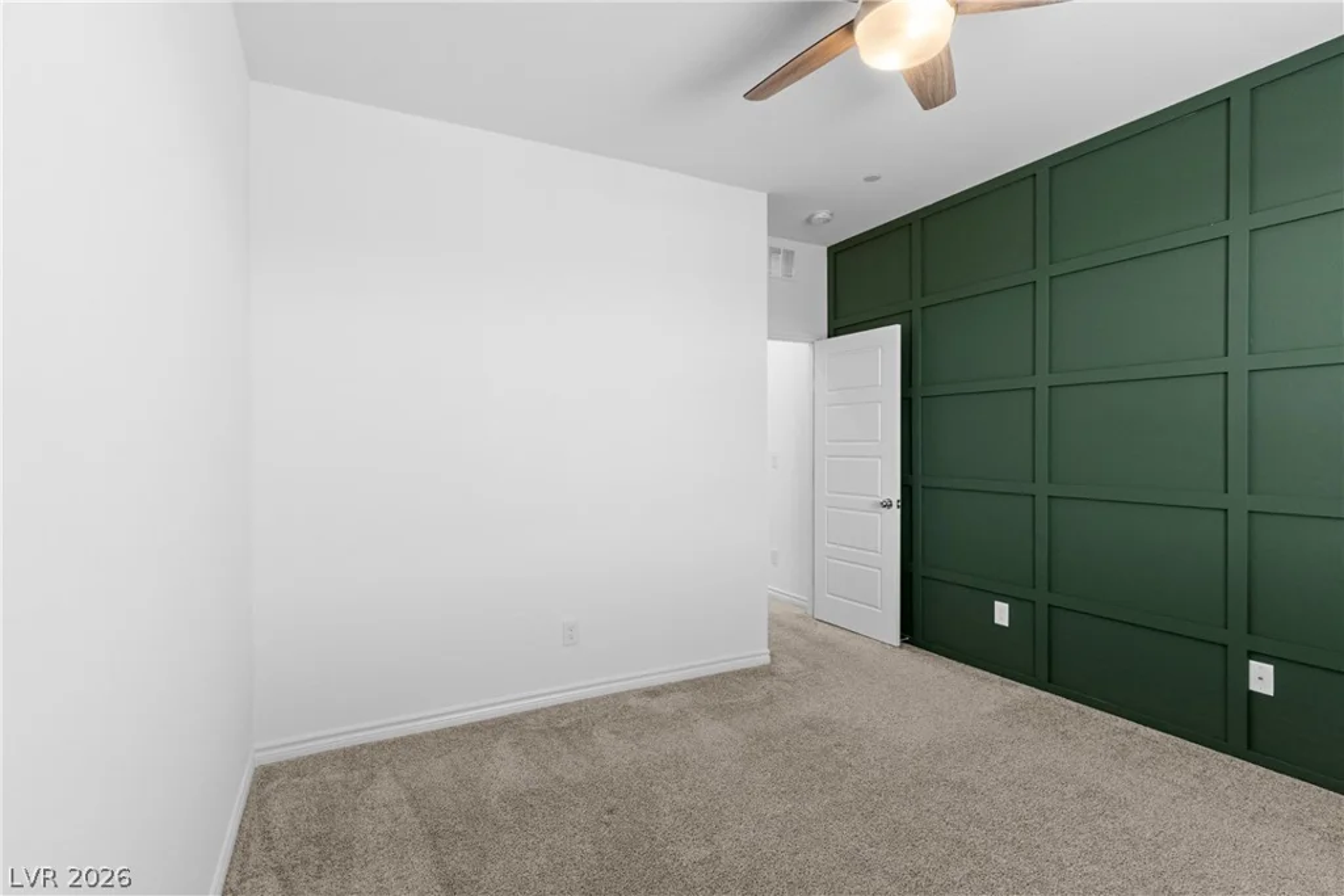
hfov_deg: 93.3
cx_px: 672
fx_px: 635
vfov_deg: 70.5
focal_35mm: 17
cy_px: 448
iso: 400
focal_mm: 17
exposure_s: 1/15
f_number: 8
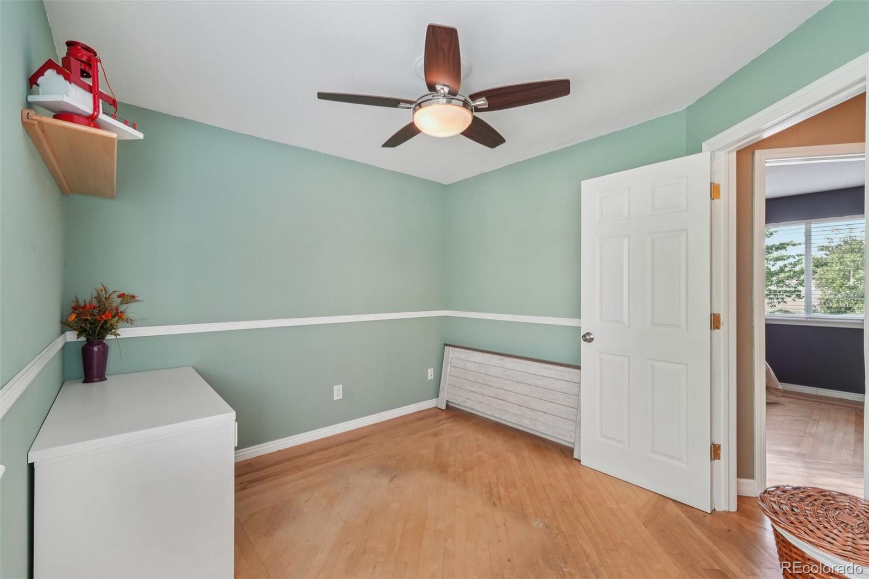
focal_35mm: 15
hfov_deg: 100.4
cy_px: 290
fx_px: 362
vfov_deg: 77.3
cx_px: 434
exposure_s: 1/5
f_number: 8
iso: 800
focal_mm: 10
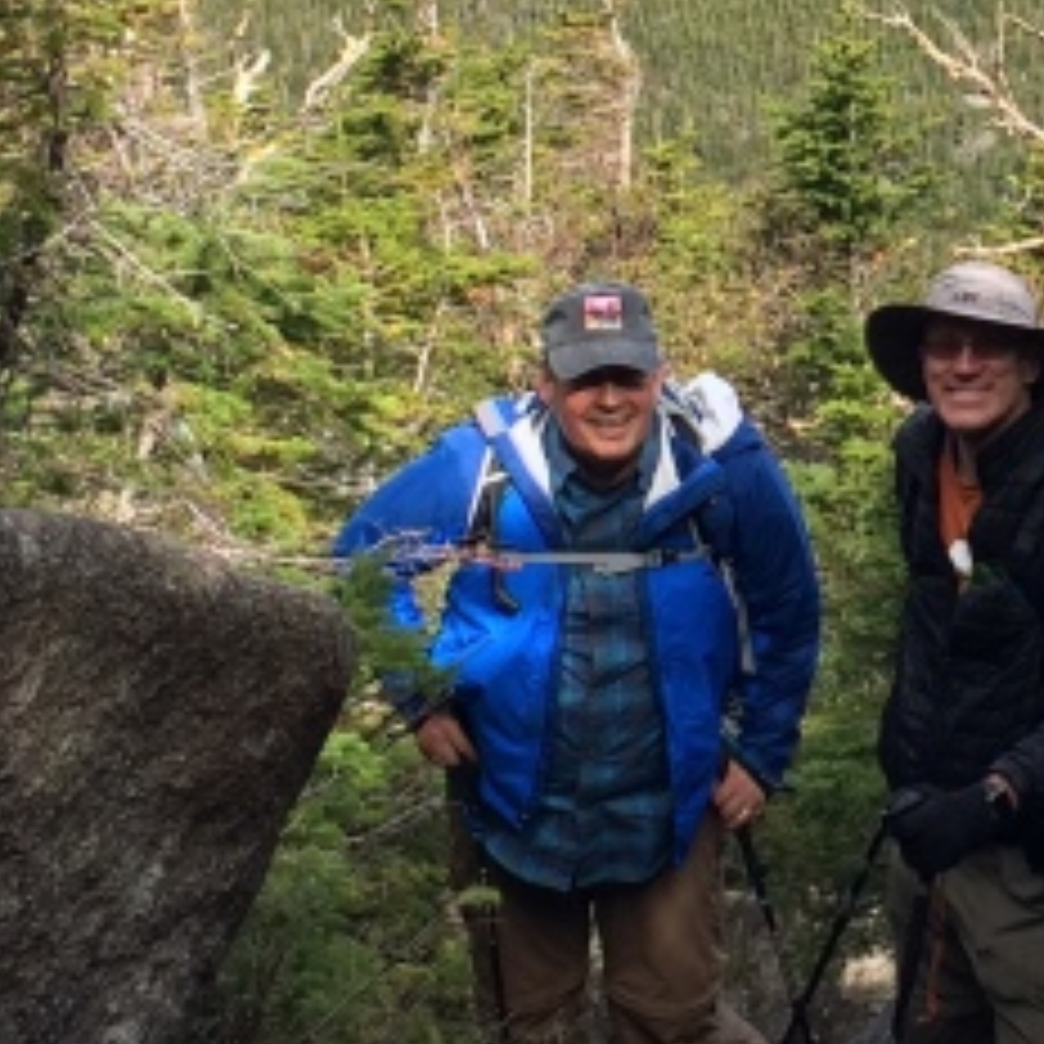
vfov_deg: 15.3
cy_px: 176
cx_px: 1026
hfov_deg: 15.2
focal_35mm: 113
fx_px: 3856
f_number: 2.2
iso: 32
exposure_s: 1/820
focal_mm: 4.15
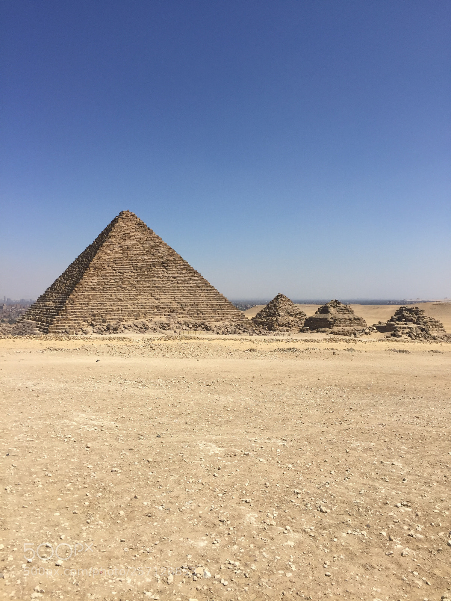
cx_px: 226
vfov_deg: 61.7
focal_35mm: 29
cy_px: 300
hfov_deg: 48.2
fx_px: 504
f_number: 2.2
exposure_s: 1/3968
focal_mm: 4.15
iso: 32
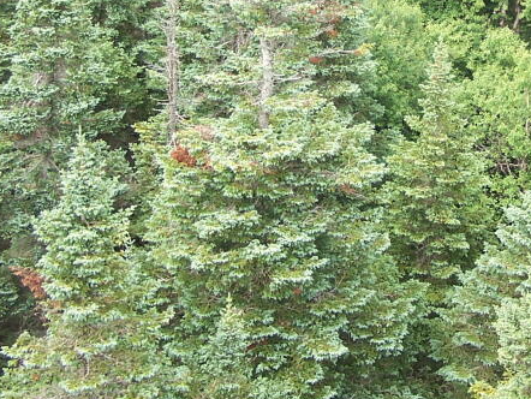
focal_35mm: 88
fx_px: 1351
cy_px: 47
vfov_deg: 16.6
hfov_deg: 21.8
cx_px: 470
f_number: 2.8
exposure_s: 1/125
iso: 80
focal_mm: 6.3
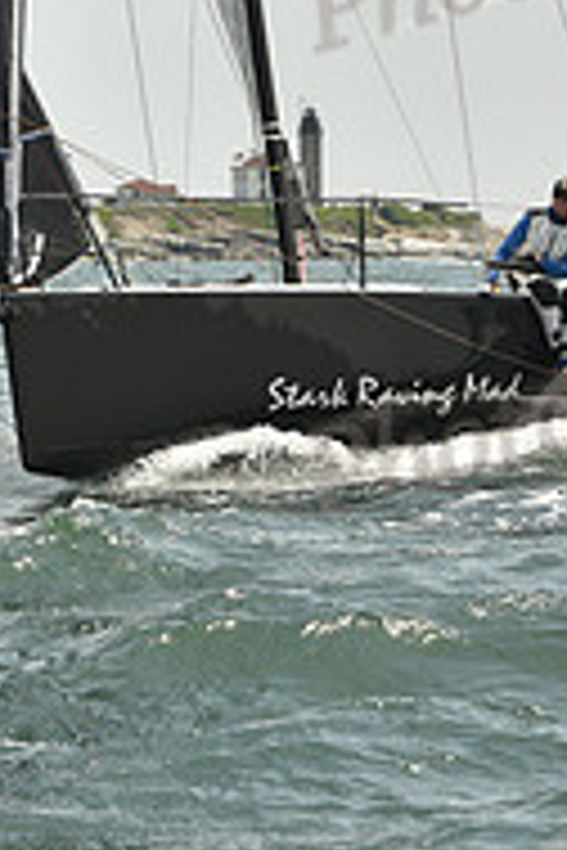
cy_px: 232
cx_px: 76
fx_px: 5079
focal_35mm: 215
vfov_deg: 9.6
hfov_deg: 6.4
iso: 400
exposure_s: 1/1600
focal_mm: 70
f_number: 9
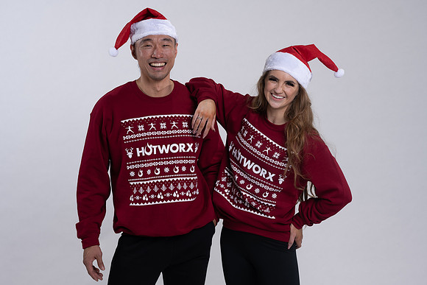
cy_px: 142
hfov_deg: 23.9
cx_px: 214
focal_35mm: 85
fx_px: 1008
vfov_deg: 16.1
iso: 125
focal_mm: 85
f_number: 4
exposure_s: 1/125
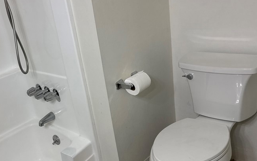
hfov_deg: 47.9
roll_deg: +12.7
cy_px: 98
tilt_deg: -23.6
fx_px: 280
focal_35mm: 40
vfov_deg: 31.9
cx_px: 73
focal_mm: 6.76
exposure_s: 1/120
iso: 125
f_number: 1.78
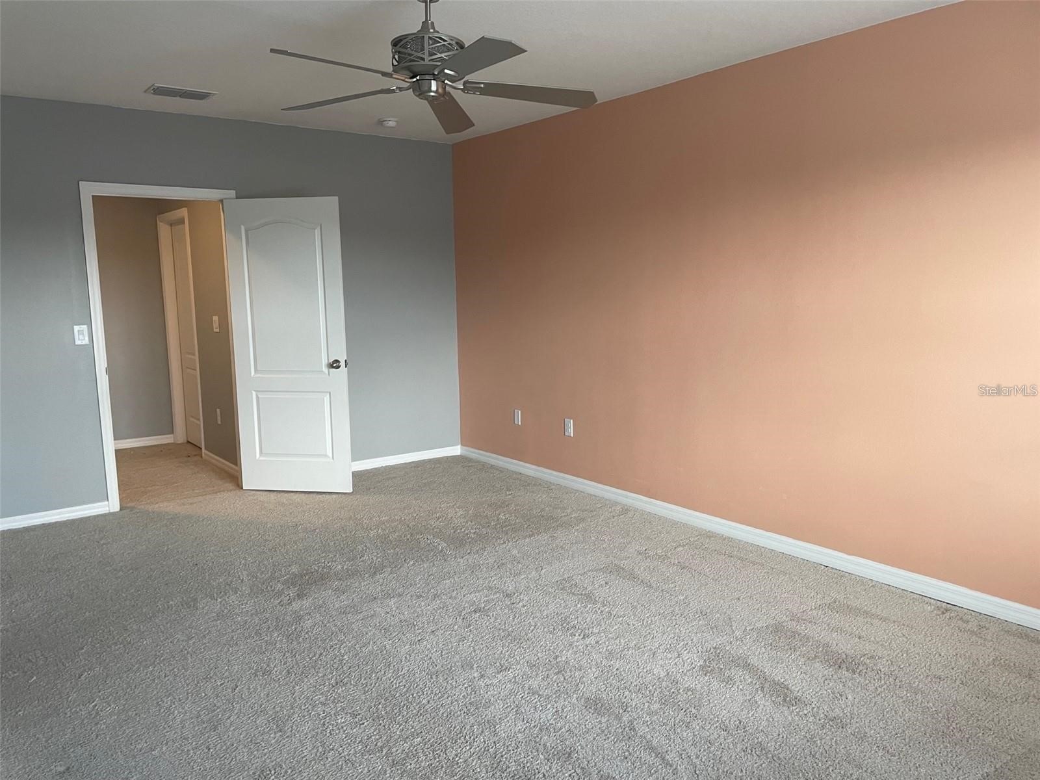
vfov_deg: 53.1
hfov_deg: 67.3
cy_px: 390
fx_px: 781
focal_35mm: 26
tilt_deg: -7.7
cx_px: 520
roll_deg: +1.3
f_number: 1.6
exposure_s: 1/60
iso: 80
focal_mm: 4.2
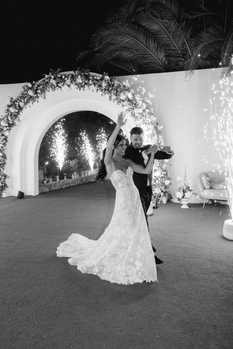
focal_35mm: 31
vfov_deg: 60.3
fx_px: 301
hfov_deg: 42.3
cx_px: 116
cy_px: 174
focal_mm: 20.4
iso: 800
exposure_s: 1/125
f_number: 3.6
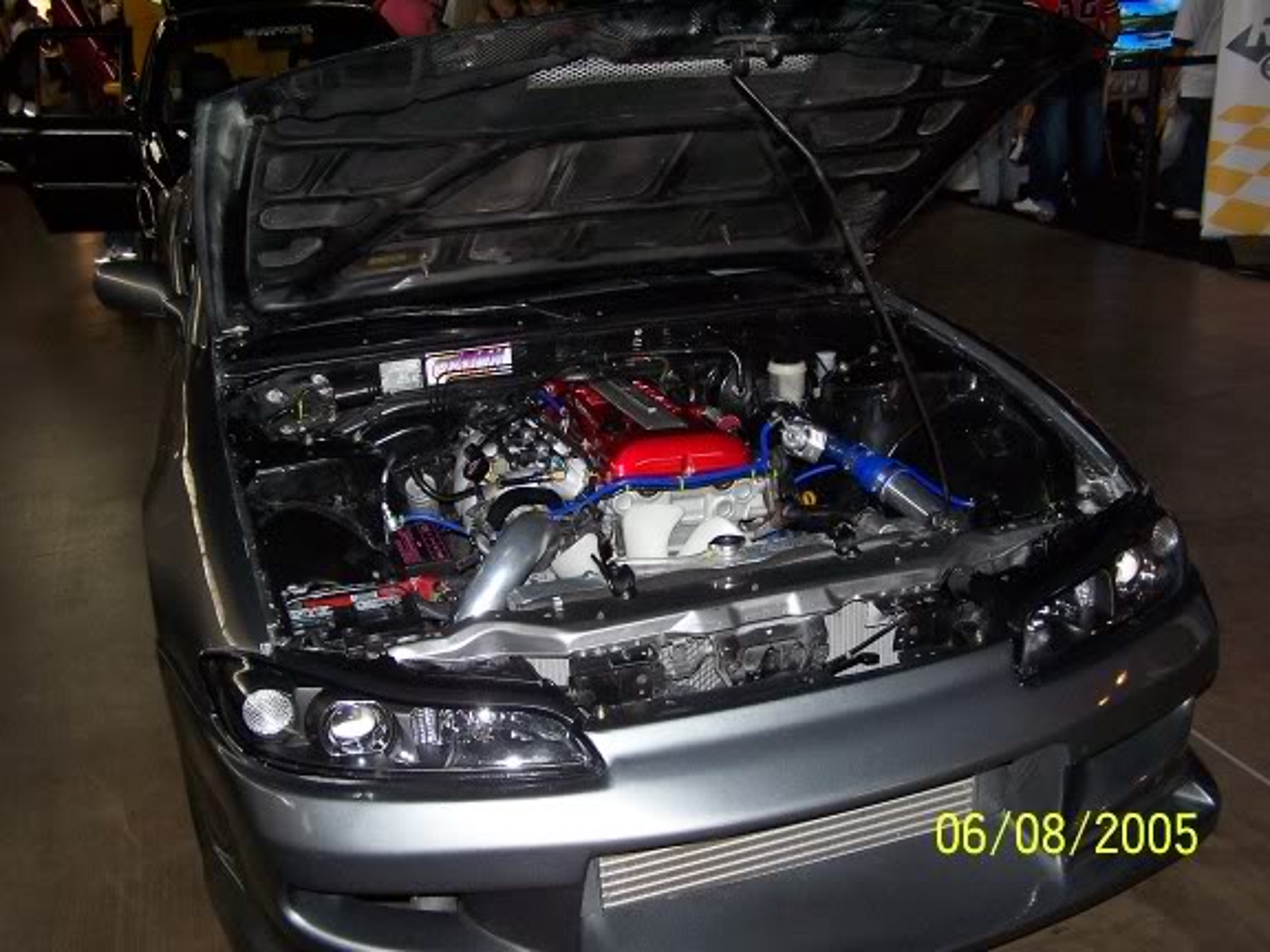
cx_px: 635
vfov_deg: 37.7
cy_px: 476
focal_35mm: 38
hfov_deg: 49.0
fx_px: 1394
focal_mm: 6.3
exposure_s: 1/60
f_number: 2.8
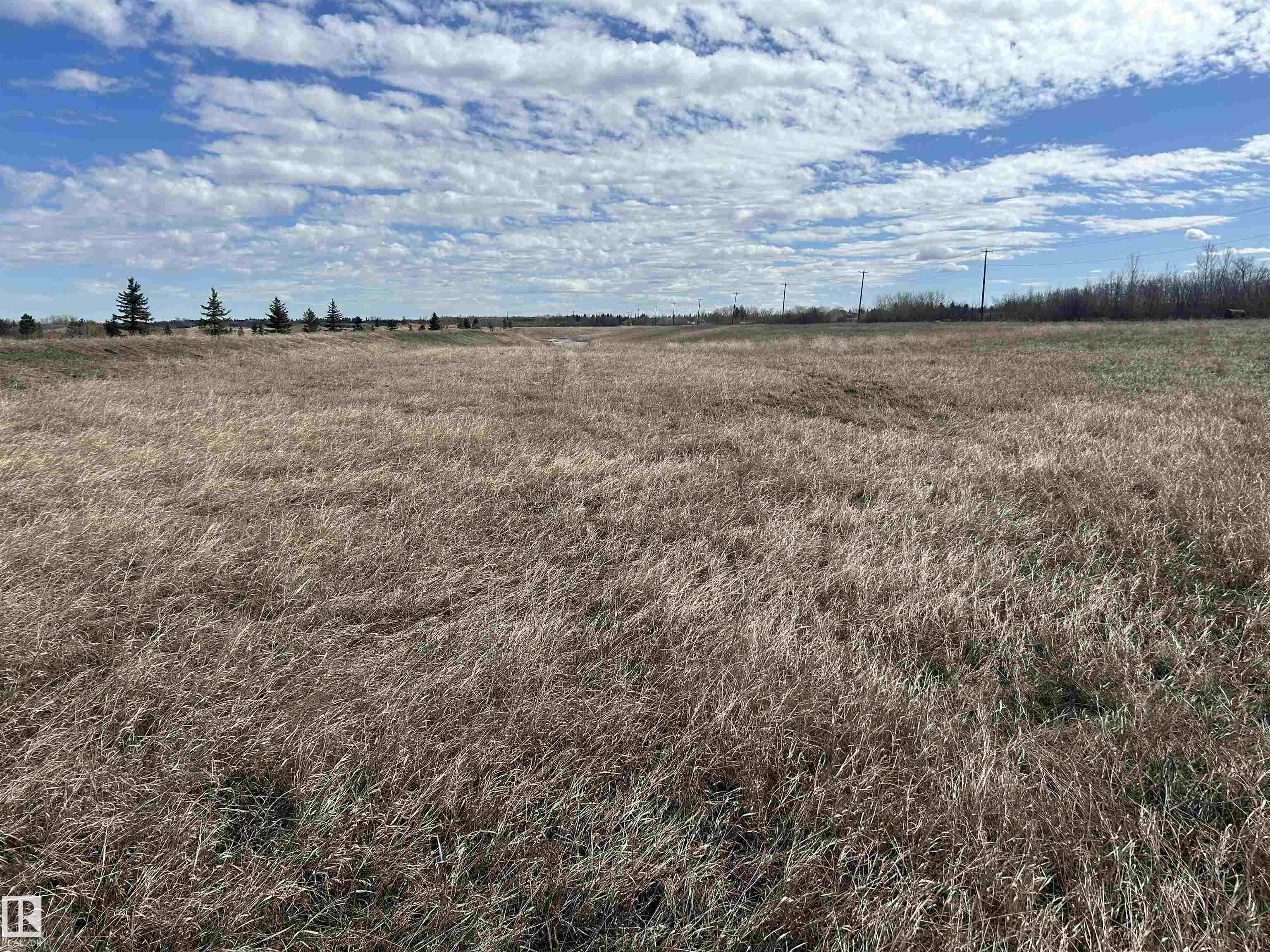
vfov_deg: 53.1
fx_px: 954
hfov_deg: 67.3
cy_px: 476
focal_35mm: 26
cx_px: 635
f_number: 1.5
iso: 50
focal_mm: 5.7
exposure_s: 1/7463
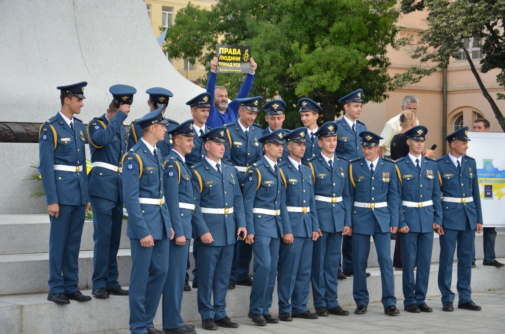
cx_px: 252
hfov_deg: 26.0
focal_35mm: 78
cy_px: 167
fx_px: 1092
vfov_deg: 17.4
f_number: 5
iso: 250
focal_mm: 52
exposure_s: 1/400
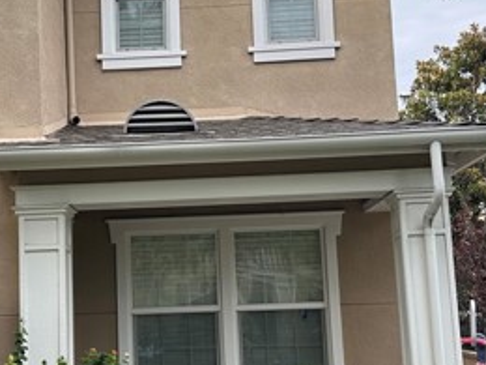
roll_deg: +1.5
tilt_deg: +8.6
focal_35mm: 59
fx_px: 828
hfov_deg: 32.5
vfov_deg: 24.8
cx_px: 179
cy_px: 198
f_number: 1.78
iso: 80
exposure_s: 1/125
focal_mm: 6.86
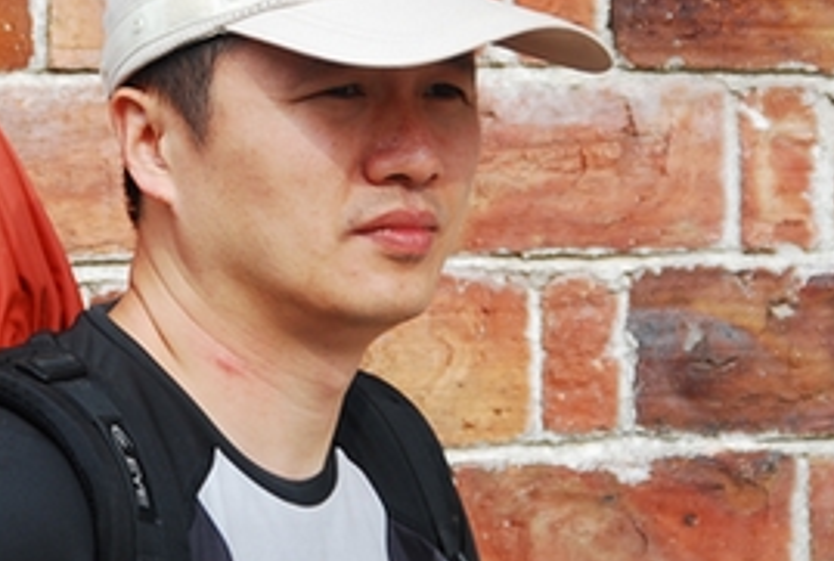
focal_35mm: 328
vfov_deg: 4.2
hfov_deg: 6.3
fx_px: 7620
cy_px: 209
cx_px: 270
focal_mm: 98
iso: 100
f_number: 5.6
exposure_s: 1/100
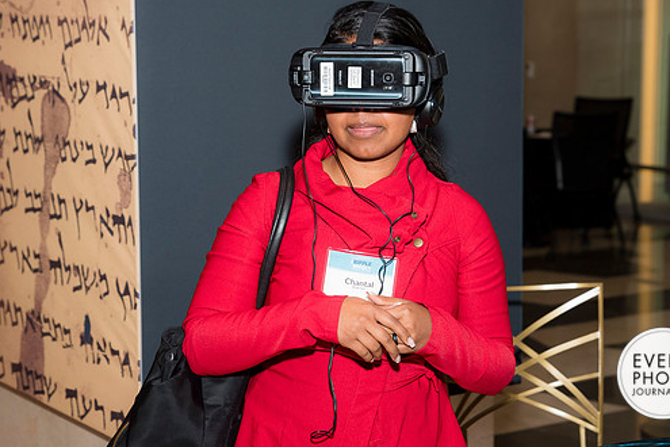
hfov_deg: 24.8
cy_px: 201
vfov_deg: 16.6
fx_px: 1526
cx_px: 361
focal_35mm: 82
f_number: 5.6
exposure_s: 1/125
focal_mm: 70
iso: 800
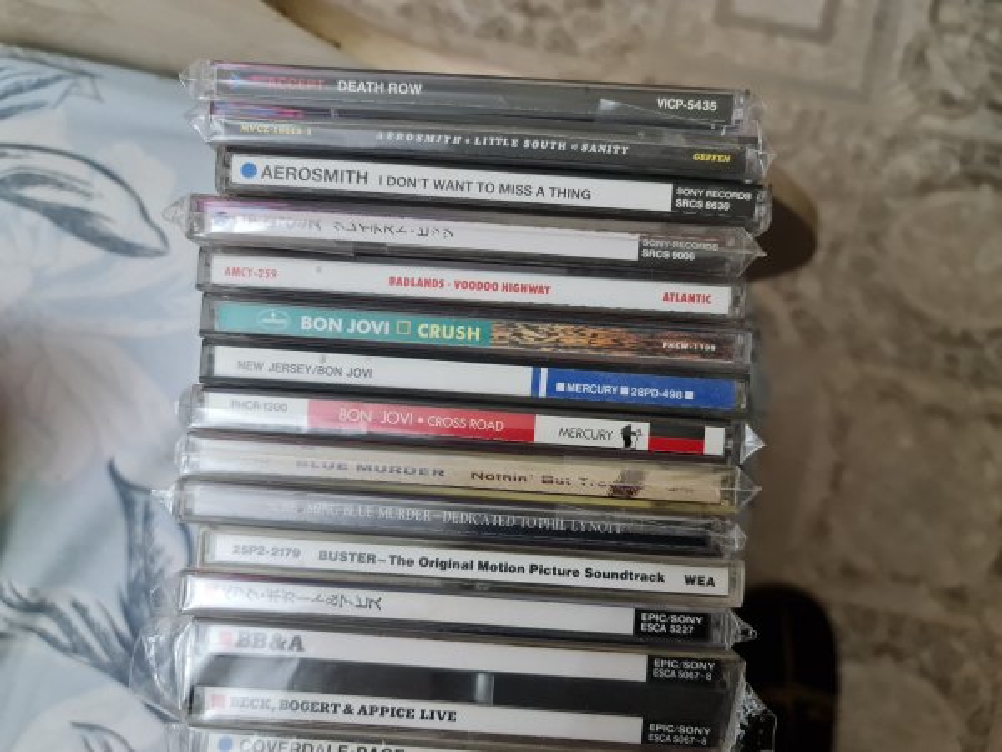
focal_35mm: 25
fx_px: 724
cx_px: 501
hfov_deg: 69.4
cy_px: 376
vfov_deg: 54.9
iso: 640
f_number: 1.8
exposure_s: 1/40
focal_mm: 7
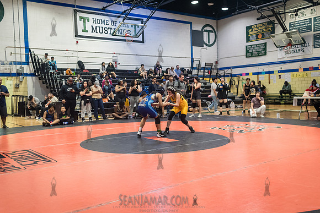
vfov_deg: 37.9
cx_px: 160
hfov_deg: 54.4
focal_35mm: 35
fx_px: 311
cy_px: 106
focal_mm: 35
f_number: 3.2
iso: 5000
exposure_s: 1/400
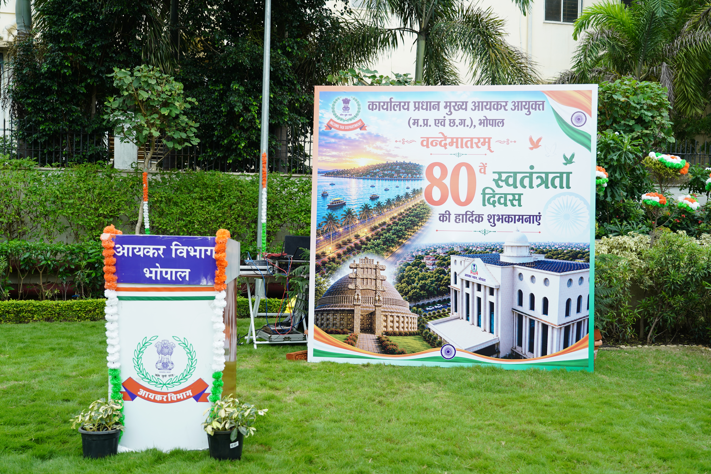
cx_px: 356
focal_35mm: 38
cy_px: 237
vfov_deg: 35.1
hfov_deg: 50.7
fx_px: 750
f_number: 4
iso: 100
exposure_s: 1/125
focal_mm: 38
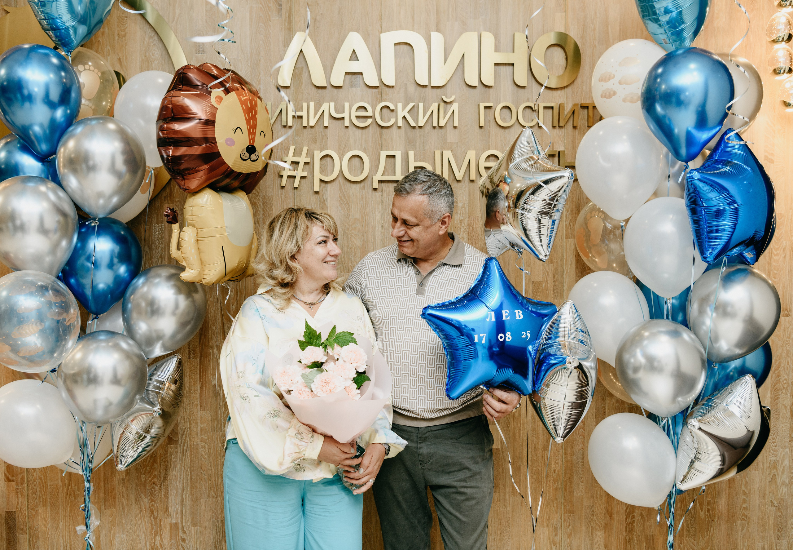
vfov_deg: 39.8
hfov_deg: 55.1
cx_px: 366
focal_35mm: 34
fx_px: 758
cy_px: 265
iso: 200
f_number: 4.5
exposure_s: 1/160
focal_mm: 32
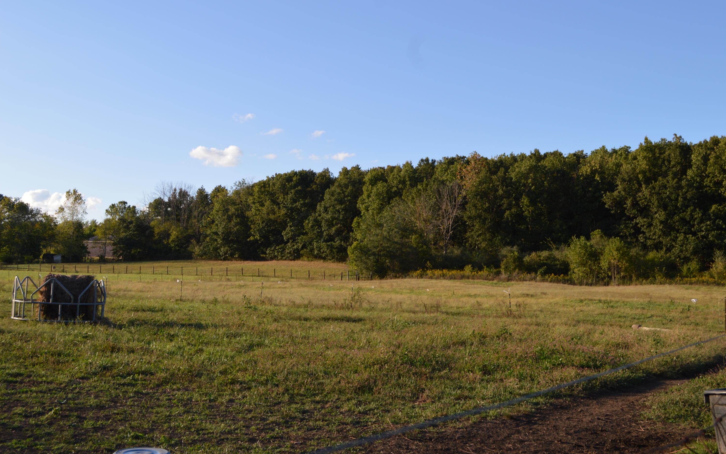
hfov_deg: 49.3
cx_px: 363
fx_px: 791
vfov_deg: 32.0
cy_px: 227
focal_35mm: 40
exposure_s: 1/160
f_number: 6.3
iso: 100
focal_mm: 26
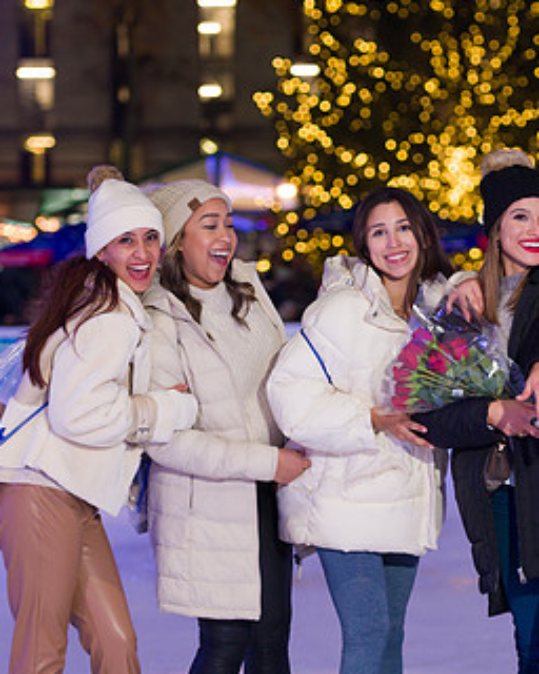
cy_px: 285
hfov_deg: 9.3
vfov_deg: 11.7
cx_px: 489
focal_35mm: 165
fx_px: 3290
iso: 2000
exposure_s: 1/200
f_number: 3.2
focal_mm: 86
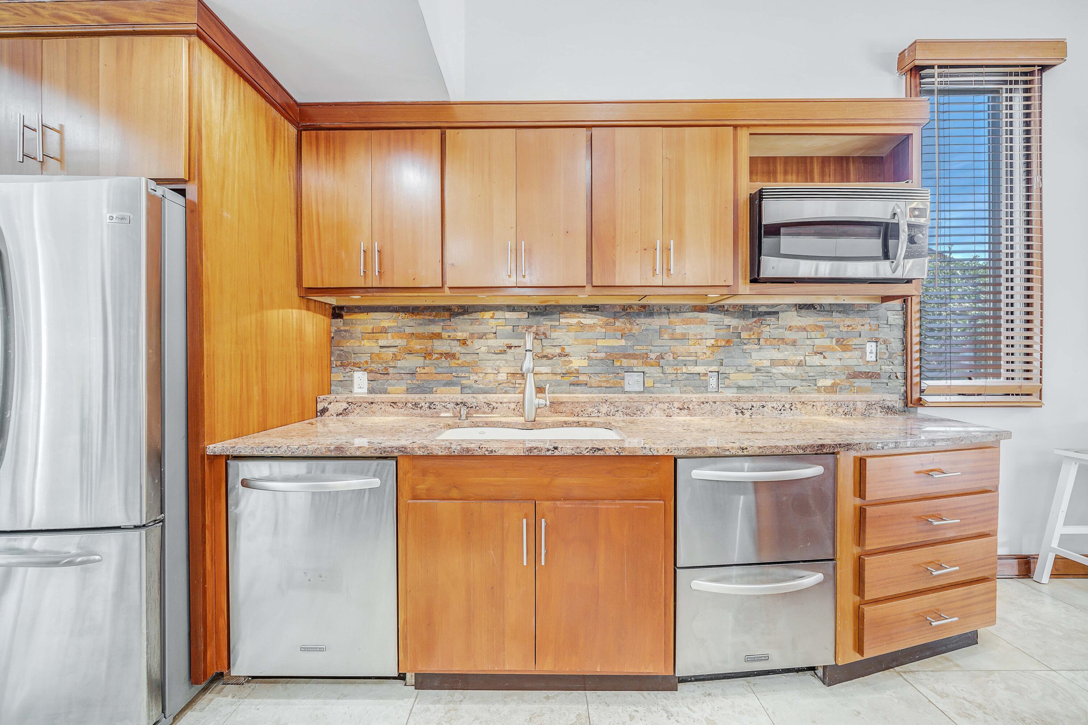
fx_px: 363
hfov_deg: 112.6
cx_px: 544
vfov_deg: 90.0
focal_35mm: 12
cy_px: 362
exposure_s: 1/10
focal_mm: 12
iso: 100
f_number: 5.6
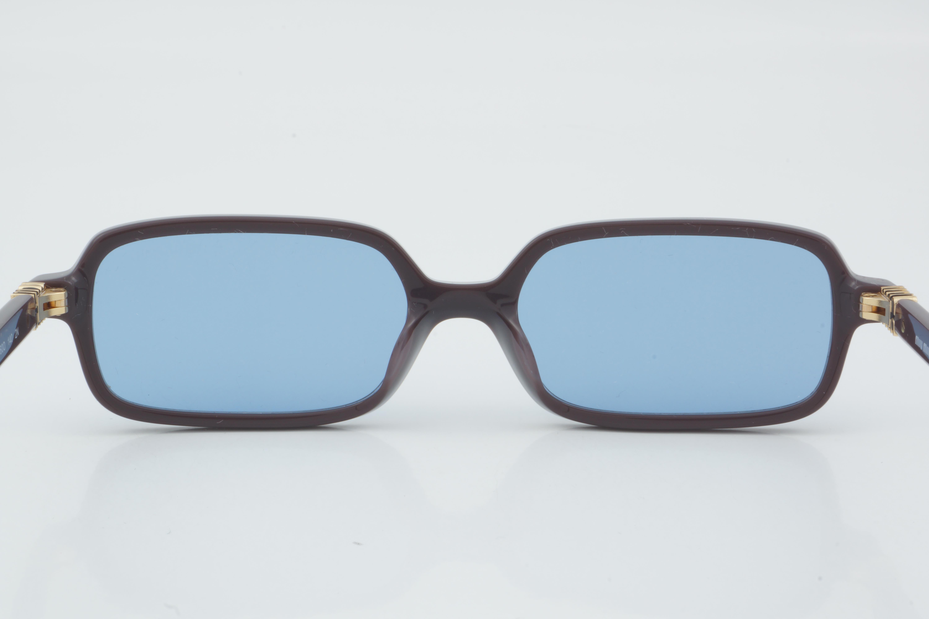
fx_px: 2129
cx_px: 464
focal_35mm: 82
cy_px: 310
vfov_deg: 16.6
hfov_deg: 24.6
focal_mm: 55
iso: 100
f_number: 32
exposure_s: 1/3
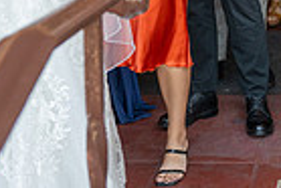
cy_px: -128
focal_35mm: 100
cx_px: 269
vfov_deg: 12.7
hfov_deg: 19.9
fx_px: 781
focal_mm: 24
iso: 250
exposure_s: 1/200
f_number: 4
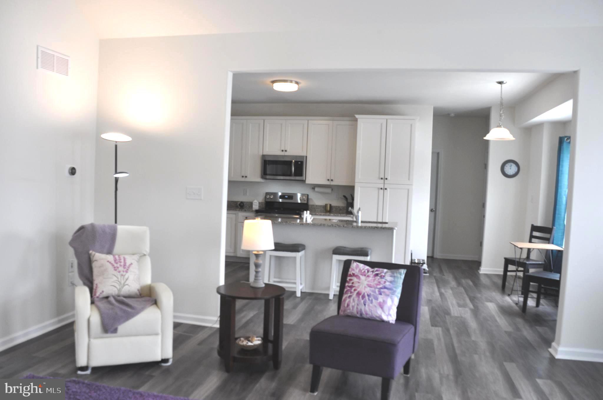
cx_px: 302
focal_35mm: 30
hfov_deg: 62.0
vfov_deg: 43.5
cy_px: 200
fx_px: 502
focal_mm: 20
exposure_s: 1/100
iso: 400
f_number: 5
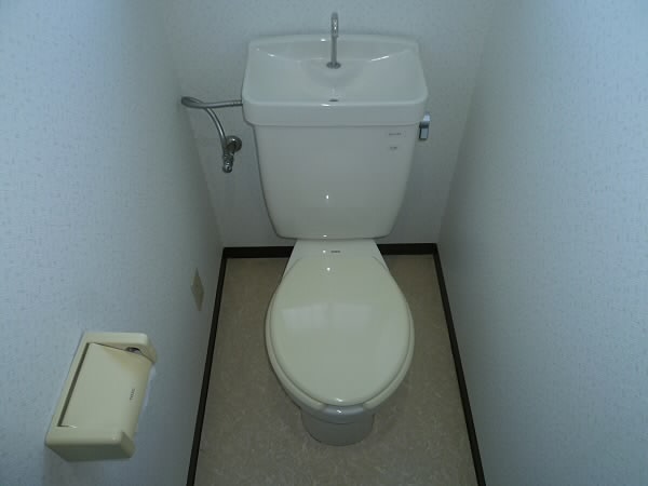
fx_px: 468
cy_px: 243
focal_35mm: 25
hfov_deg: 69.4
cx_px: 324
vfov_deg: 54.9
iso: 100
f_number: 2.8
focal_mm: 4.5
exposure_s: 1/30
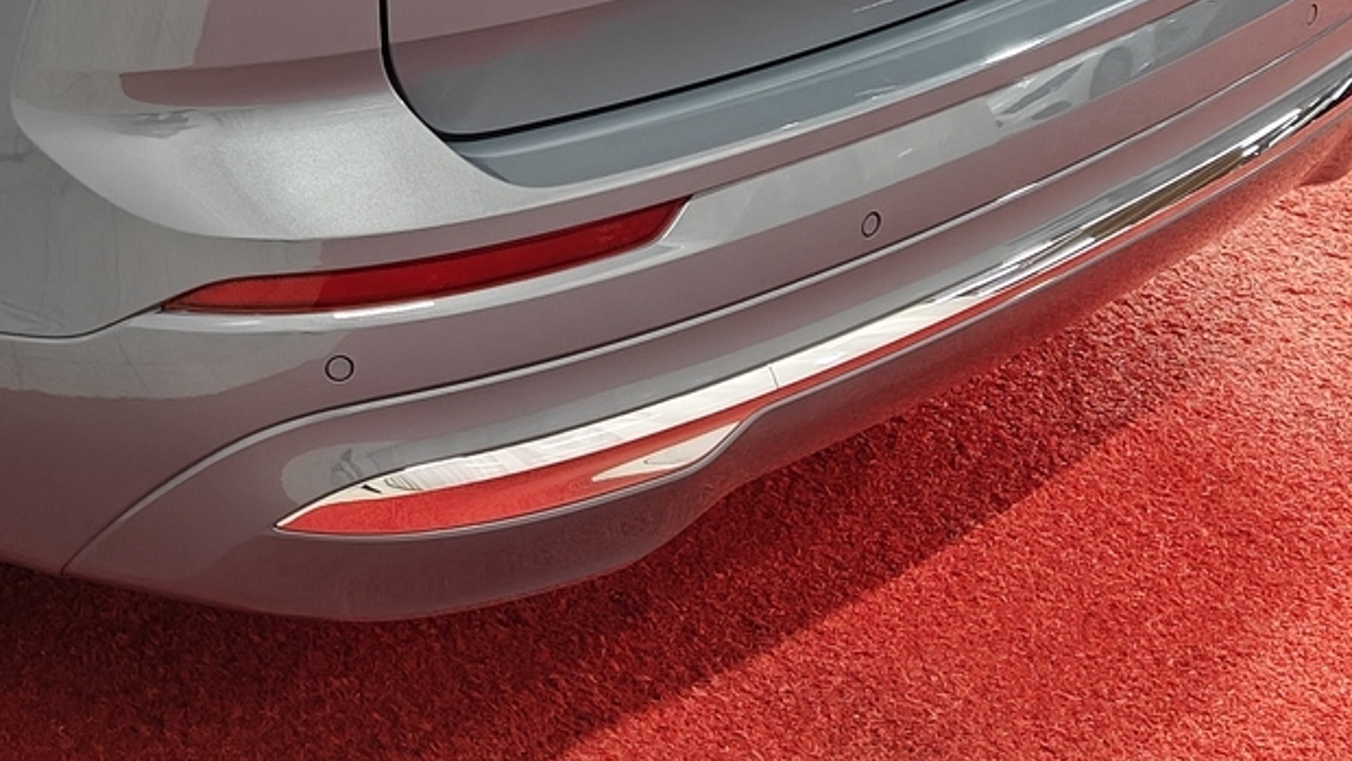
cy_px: -225
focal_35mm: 81
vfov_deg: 14.3
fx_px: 2904
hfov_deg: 25.1
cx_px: 46
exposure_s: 1/50
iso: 80
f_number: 1.8
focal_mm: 5.59
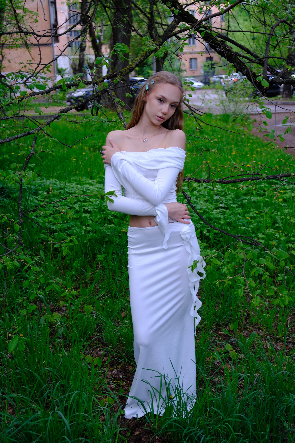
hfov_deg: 27.0
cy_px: 222
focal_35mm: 50
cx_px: 148
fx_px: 615
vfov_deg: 39.6
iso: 320
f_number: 3.8
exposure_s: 1/80
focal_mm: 33.3
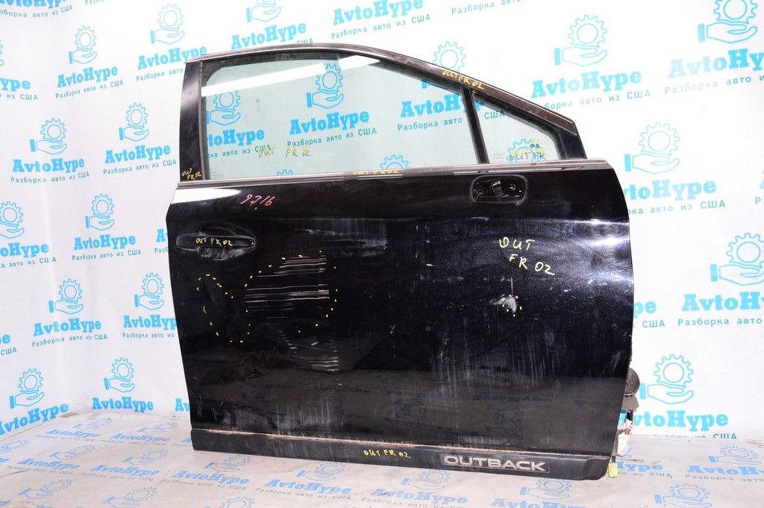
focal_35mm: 27
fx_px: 573
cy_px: 254
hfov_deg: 67.4
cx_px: 382
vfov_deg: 47.9
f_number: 8
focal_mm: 18
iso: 1600
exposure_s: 1/160
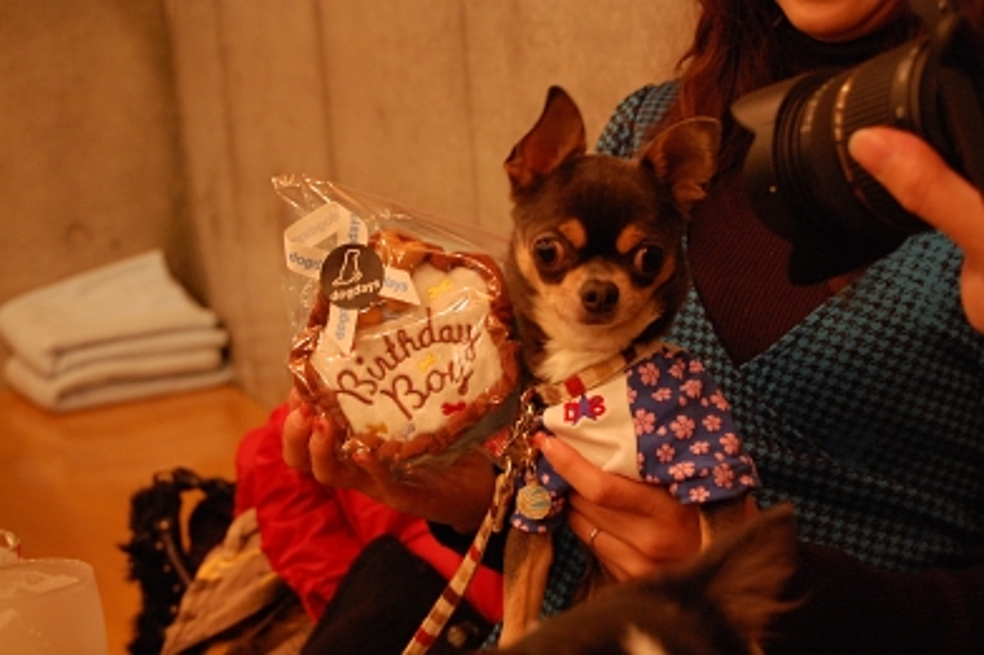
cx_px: 492
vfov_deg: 16.5
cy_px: 328
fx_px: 2253
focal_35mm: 82
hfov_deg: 24.6
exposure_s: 1/10
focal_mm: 55
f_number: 5.6
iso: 1600
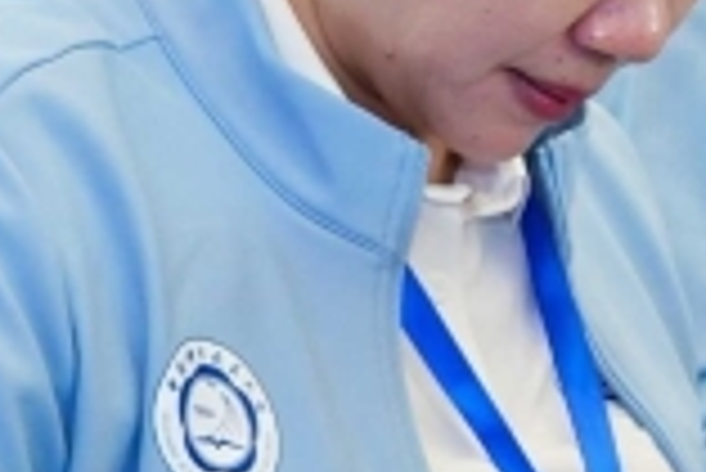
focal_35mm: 306
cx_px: 1569
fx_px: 6006
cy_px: 0
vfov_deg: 4.5
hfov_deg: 6.5
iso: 640
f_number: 4
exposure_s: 1/19
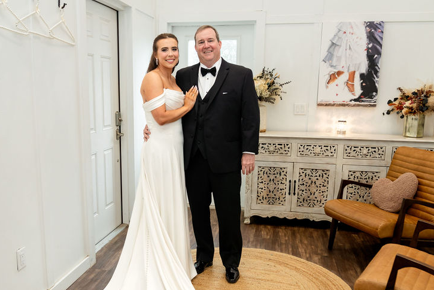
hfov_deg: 54.3
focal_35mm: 35
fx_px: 422
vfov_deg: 37.7
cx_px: 189
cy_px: 176
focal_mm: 24
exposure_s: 1/160
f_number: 3.5
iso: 400
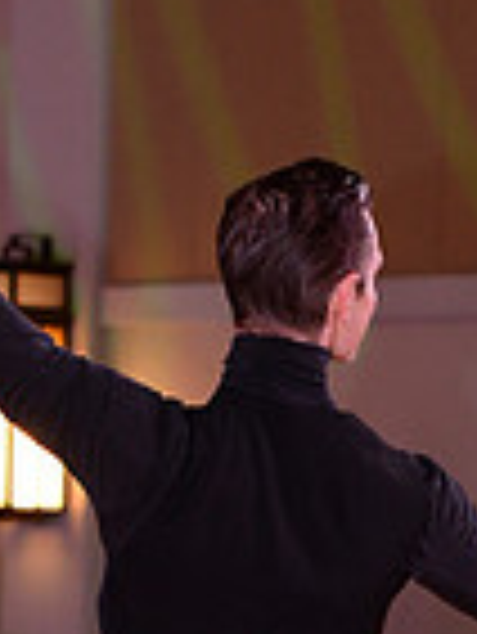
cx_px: 641
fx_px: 8384
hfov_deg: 3.3
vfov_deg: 4.3
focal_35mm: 457
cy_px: 926
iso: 2000
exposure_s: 1/250
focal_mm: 116
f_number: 4.5
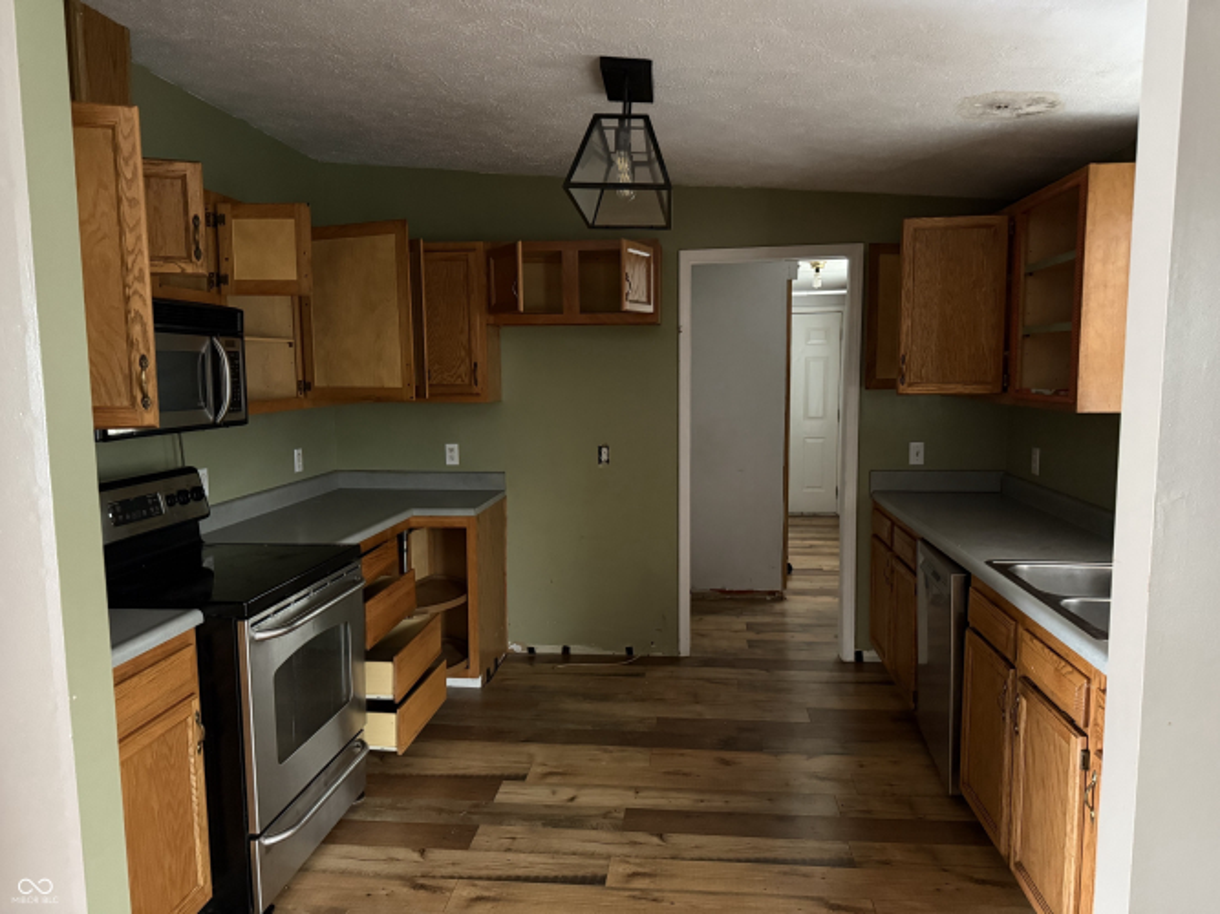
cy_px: 457
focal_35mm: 24
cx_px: 610
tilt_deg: -6.2
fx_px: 846
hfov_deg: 71.6
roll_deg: +0.8
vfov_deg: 56.8
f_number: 1.78
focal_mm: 6.76
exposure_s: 1/30
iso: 1000
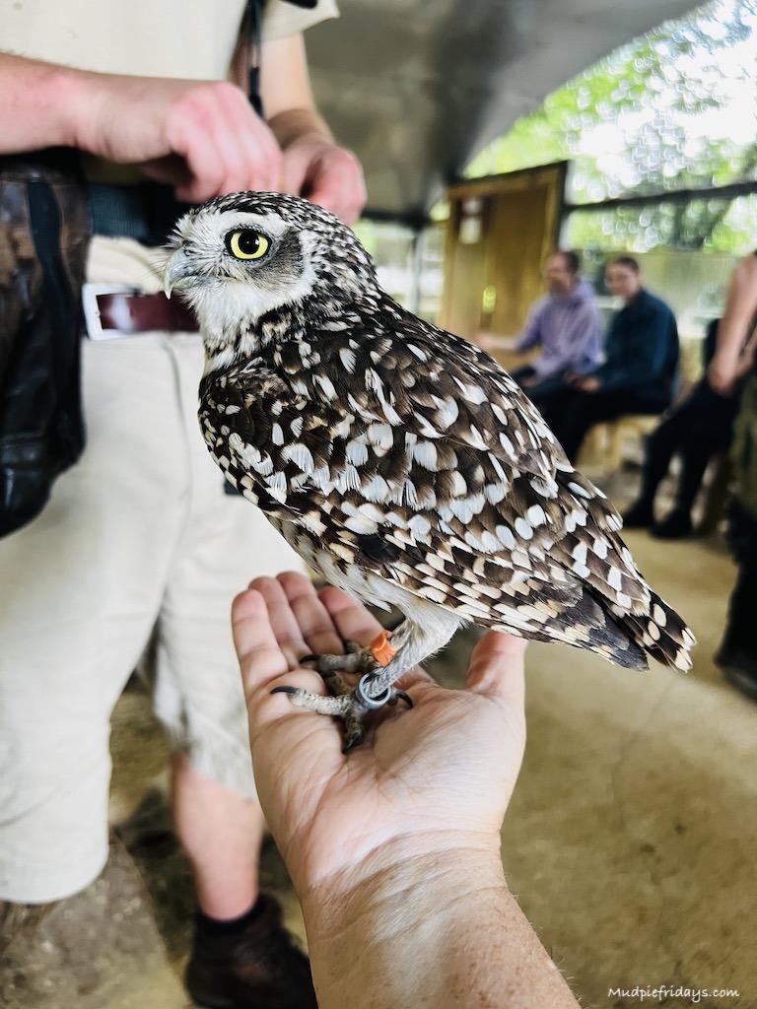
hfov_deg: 53.1
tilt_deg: -17.9
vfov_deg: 67.3
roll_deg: -1.9
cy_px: 504
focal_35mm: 26
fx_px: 758
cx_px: 378
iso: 160
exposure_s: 1/50
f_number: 1.5
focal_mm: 5.7
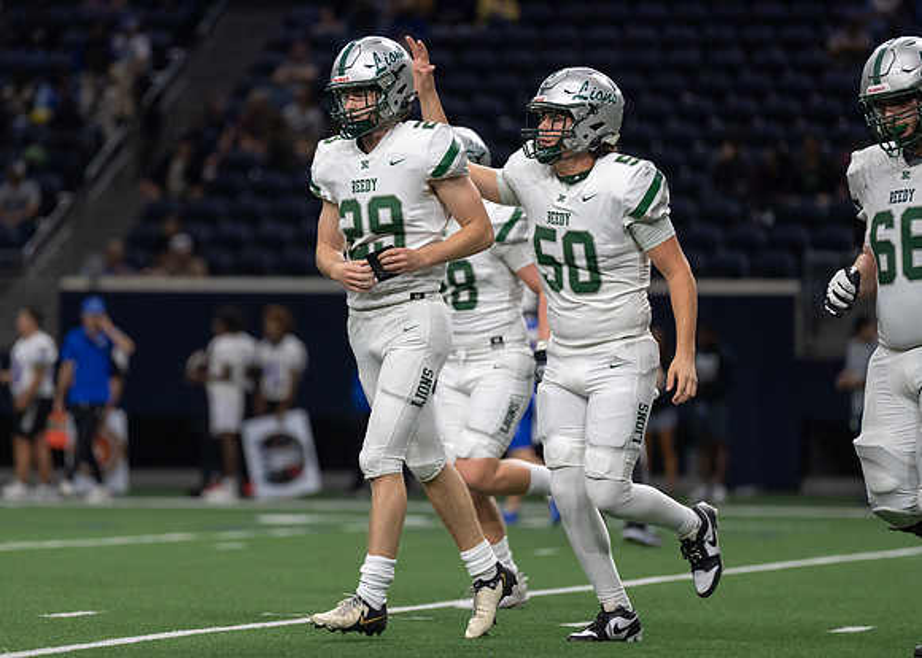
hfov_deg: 8.5
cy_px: 331
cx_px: 372
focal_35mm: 237
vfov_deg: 6.1
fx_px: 6204
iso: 1600
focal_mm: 200
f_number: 2.8
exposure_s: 1/1000
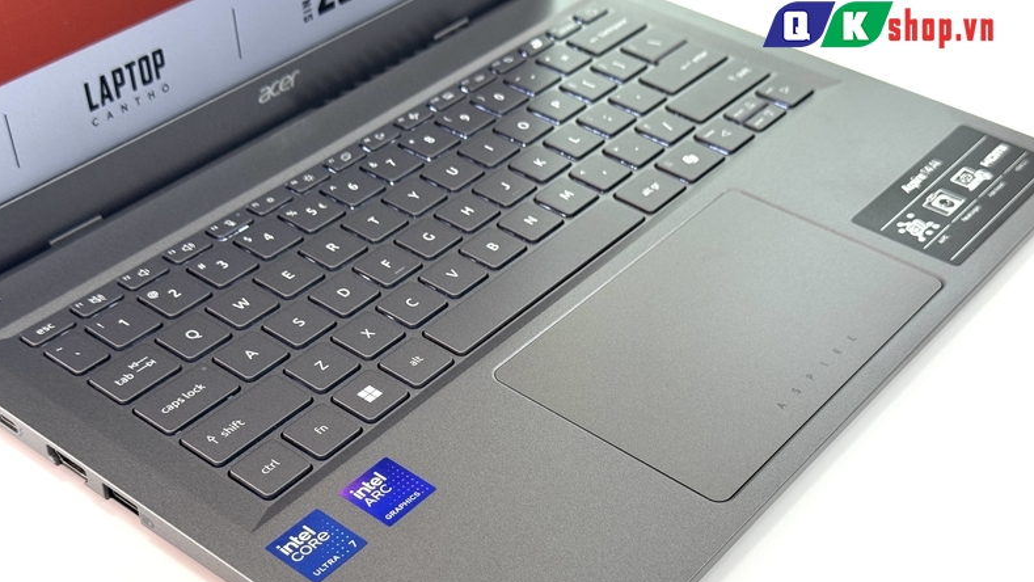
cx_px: 512
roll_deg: +0.1
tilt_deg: -40.4
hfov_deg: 39.2
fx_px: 1453
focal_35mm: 53
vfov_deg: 22.6
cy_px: 372
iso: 100
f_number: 1.78
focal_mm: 6.76
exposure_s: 1/106
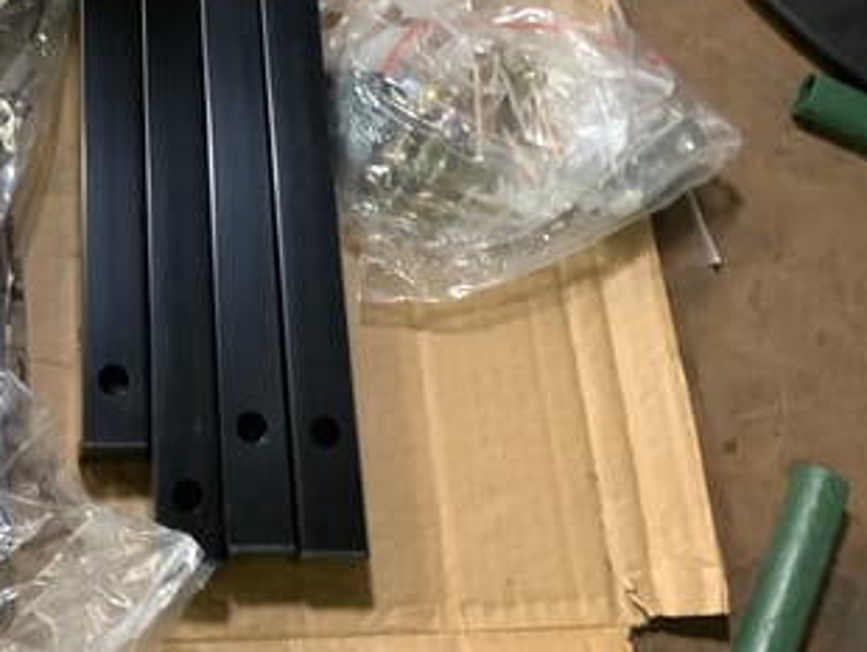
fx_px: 1253
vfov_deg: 28.8
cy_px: 178
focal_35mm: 50
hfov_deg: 36.9
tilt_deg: -68.4
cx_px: 176
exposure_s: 1/33
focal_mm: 3.3
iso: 320
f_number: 2.4
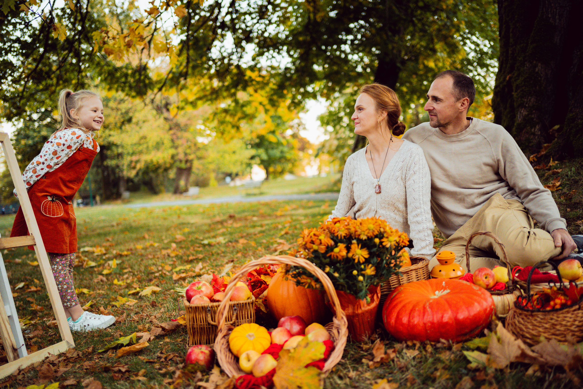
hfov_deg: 54.4
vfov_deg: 37.9
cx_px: 292
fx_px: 567
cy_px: 194
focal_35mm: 35
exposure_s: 1/320
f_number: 1.8
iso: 1600
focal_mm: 35
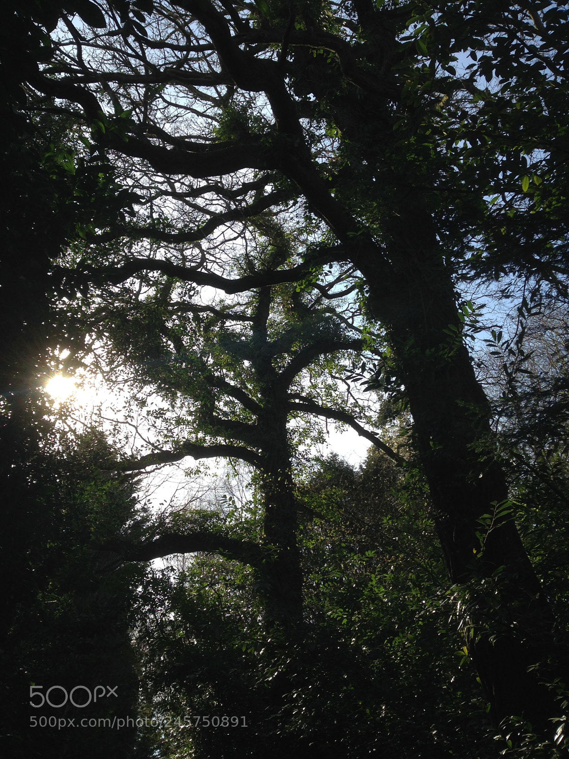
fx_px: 723
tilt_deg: +36.8
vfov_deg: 55.4
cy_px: 380
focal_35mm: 33
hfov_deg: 42.9
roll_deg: -0.4
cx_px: 284
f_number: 2.4
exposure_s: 1/797
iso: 50
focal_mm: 4.12
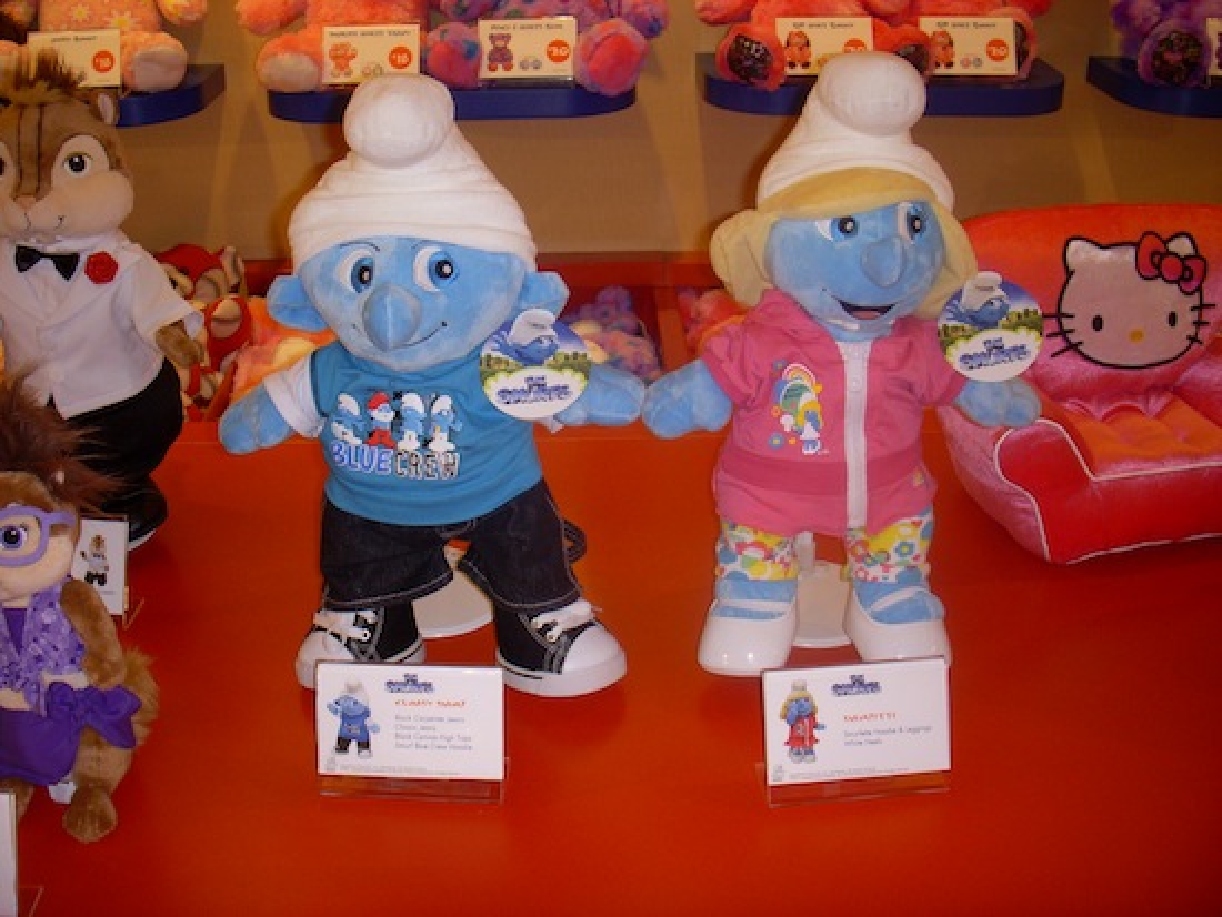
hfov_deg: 49.0
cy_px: 458
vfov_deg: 37.7
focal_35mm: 38
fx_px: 1342
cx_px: 611
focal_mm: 6.3
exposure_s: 1/30
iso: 100
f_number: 3.3
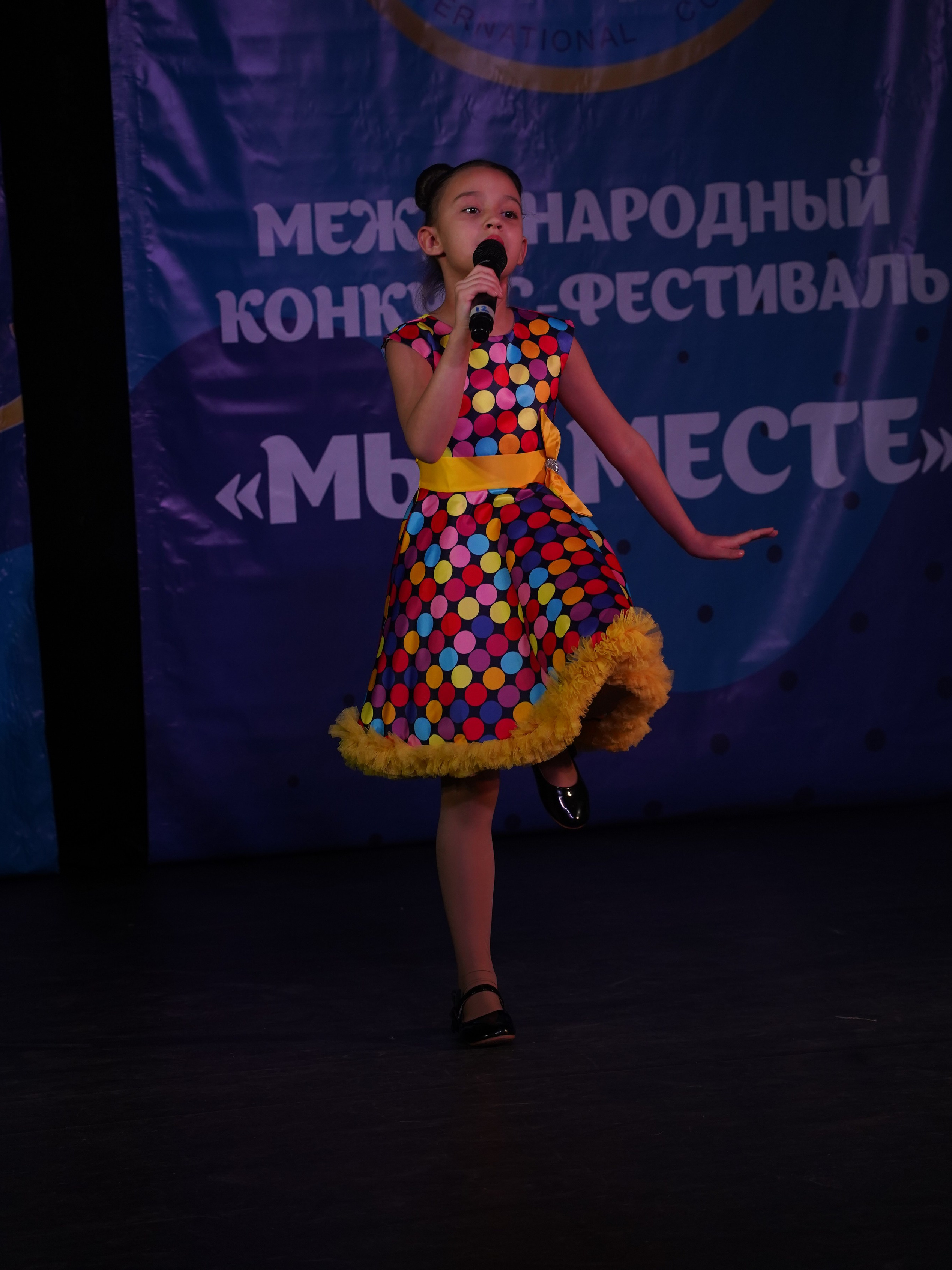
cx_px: 478
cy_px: 552
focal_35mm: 96
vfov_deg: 20.4
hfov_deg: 15.4
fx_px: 3520
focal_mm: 88
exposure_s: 1/400
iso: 1600
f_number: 5.6
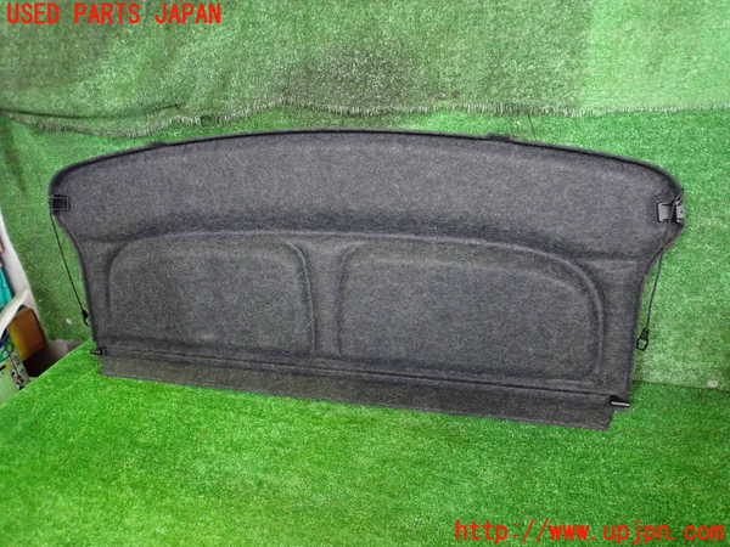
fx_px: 527
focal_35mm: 25
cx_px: 365
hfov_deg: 69.4
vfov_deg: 54.9
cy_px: 274
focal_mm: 4.5
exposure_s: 1/30
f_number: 2
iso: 800
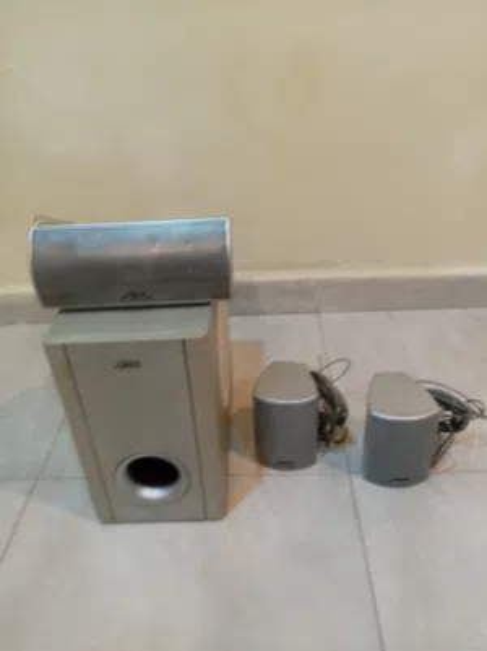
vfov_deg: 65.4
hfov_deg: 51.3
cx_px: 244
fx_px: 507
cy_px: 326
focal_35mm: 27
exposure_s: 1/25
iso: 793
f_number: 1.8
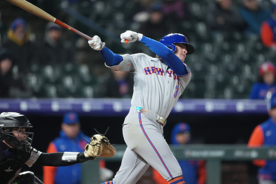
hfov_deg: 3.4
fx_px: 4600
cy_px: 92
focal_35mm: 600
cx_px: 138
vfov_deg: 2.3
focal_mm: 600
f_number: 4
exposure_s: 1/1600
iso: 6400
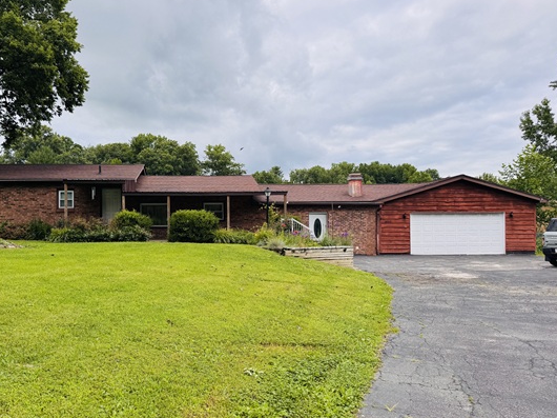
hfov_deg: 61.2
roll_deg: +0.7
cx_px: 227
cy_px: 212
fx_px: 466
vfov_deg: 48.2
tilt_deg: +1.5
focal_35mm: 29
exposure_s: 1/1010
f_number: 1.78
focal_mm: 6.76
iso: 80
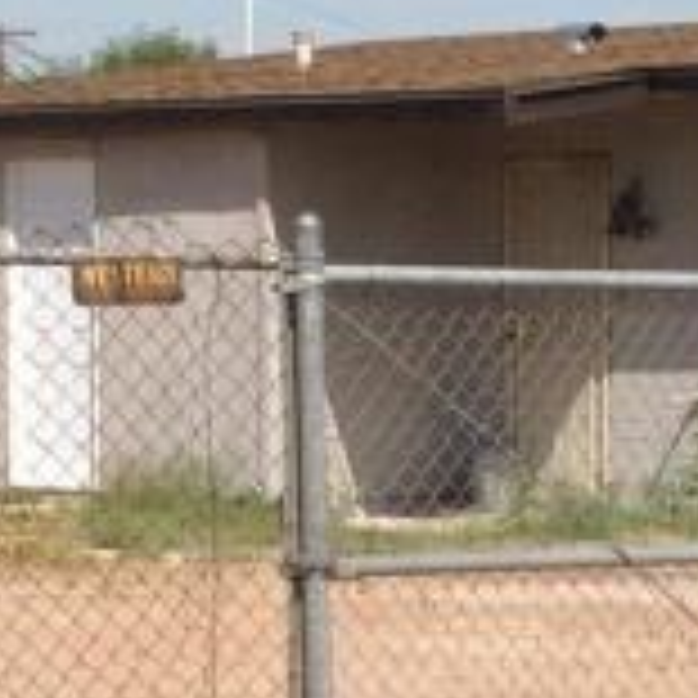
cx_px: 766
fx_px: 4677
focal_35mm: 205
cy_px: 556
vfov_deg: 8.5
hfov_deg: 8.5
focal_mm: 4.28
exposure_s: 1/3030
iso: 50
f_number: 2.4
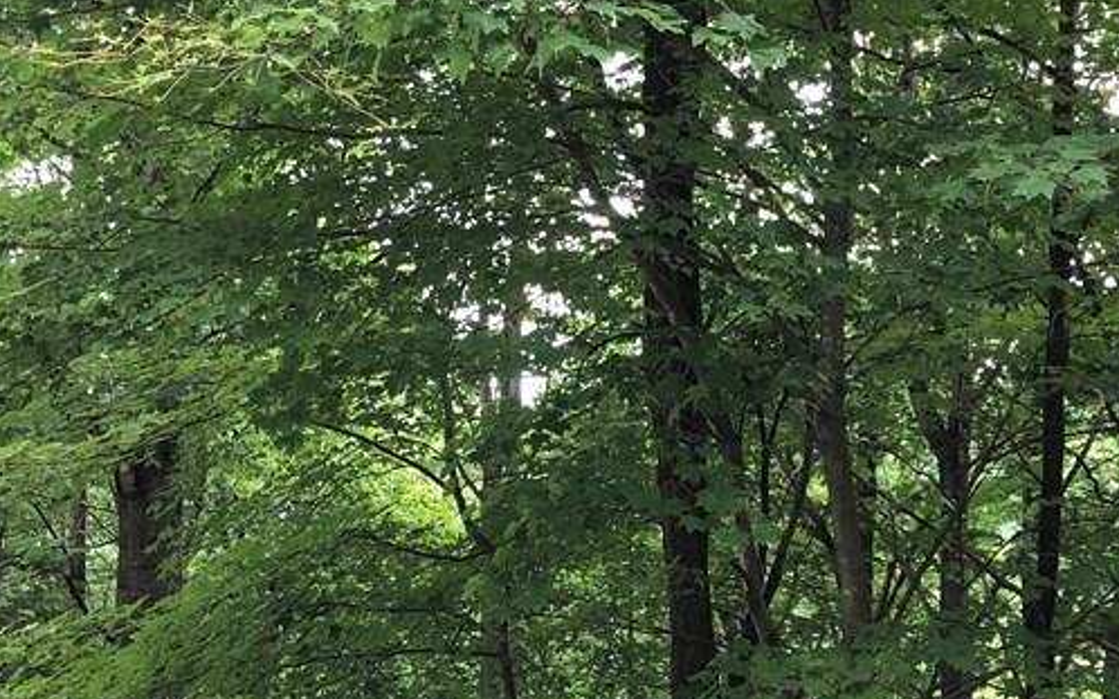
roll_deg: -0.6
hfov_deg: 33.5
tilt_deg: +3.7
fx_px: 1860
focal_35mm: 61
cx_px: 497
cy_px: 409
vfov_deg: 21.3
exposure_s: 1/30
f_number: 1.8
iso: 32
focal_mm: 3.99
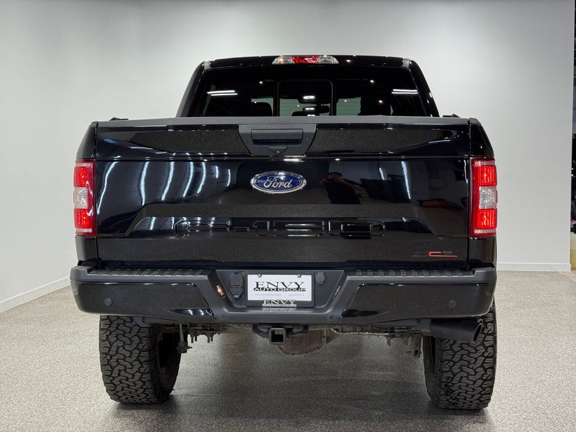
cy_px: 216
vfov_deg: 30.3
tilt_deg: -3.5
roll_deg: +0.1
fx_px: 799
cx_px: 288
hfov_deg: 39.7
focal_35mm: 48
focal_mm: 6.76
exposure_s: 1/120
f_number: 1.78
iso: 64
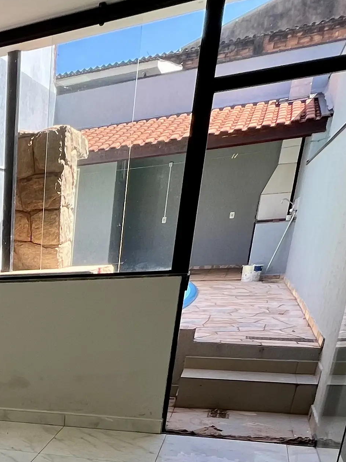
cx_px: -152
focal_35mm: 42
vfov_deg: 37.6
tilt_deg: -23.3
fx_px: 560
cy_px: 505
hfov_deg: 26.5
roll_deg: +4.1
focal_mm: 1.57
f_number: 1.8
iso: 32
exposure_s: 1/272
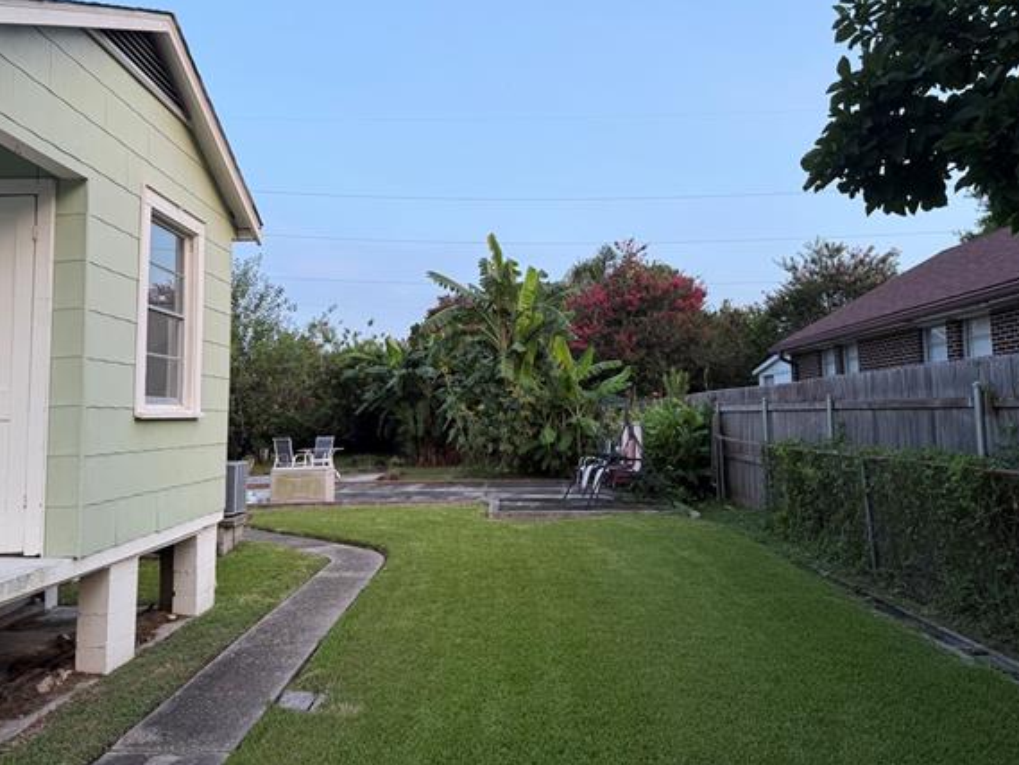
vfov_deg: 51.3
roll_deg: +1.1
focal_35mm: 27
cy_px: 340
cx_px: 473
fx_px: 795
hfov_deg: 65.2
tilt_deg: +5.0
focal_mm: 6.76
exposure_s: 1/121
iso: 100
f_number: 1.78
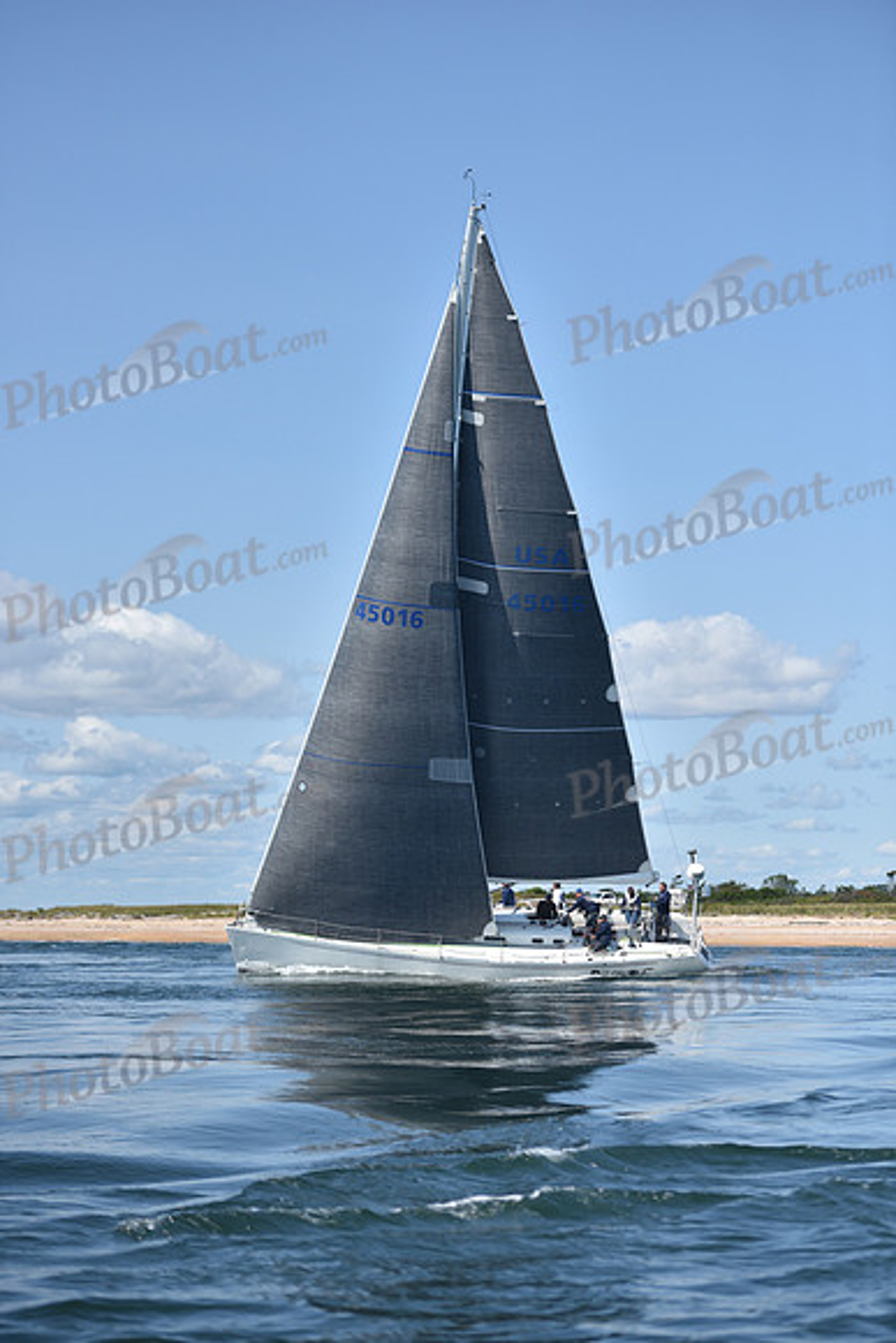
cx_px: 448
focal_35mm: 92
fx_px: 3432
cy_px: 672
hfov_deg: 14.9
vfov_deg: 22.1
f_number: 3.2
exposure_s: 1/6400
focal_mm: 92
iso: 250
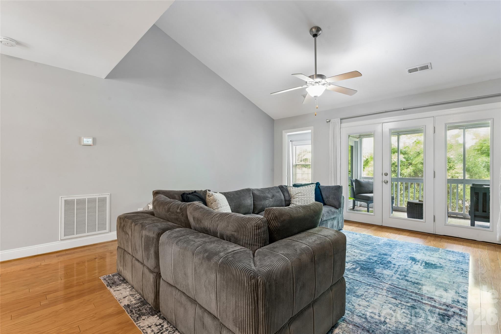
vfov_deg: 72.0
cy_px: 167
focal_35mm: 16
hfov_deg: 95.0
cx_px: 250
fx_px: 230
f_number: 13
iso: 100
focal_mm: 16.5
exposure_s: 5
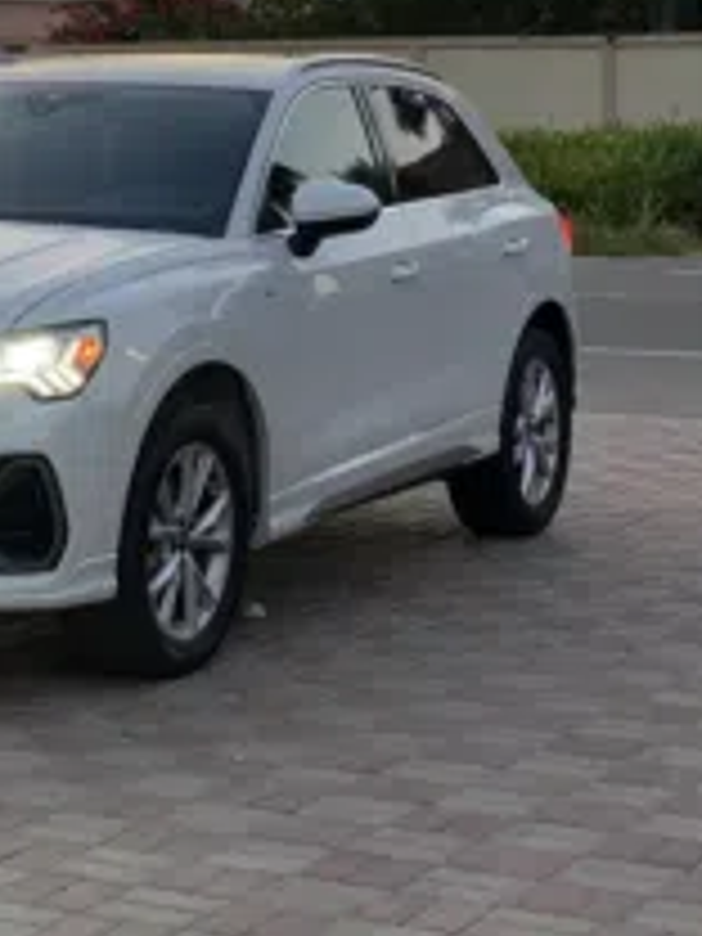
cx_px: 94
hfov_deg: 14.7
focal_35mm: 100
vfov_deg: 19.6
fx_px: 2704
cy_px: 328
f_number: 2
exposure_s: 1/51
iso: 125
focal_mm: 6
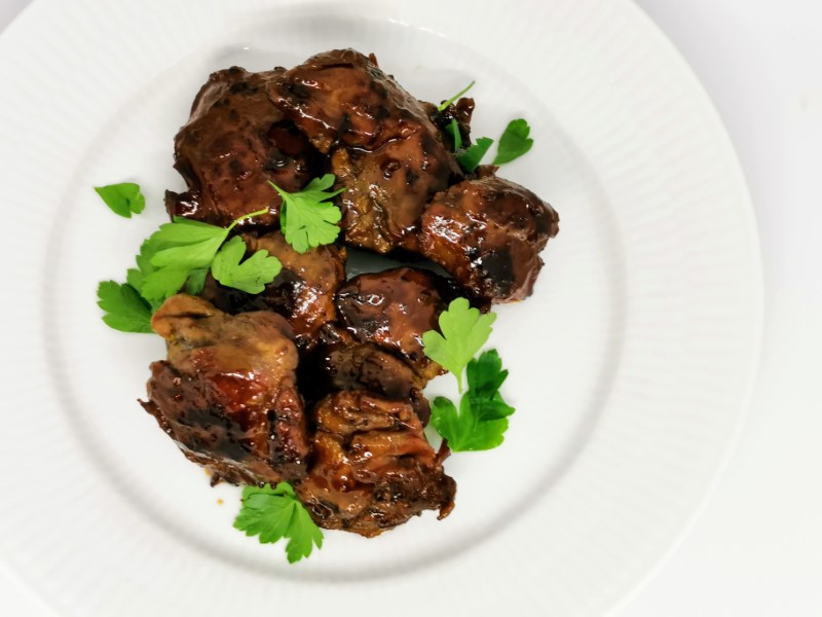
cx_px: 411
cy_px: 308
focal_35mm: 63
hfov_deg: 30.7
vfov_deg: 23.3
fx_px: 1496
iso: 200
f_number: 1.6
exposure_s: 1/100
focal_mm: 5.56
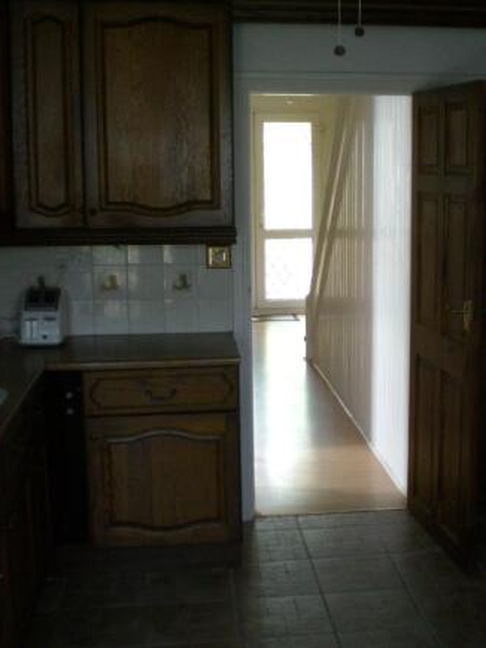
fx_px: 954
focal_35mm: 51
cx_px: 324
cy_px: 325
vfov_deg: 37.5
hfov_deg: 28.4
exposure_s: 1/50
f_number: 3.1
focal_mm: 6.3
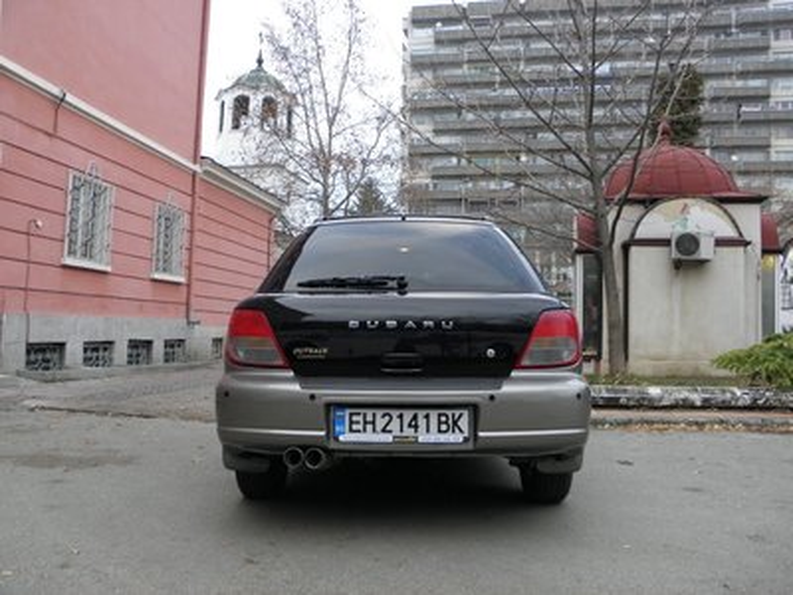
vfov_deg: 49.7
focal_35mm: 28
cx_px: 396
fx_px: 641
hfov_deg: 63.4
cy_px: 298
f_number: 3.5
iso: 160
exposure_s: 1/30
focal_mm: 5
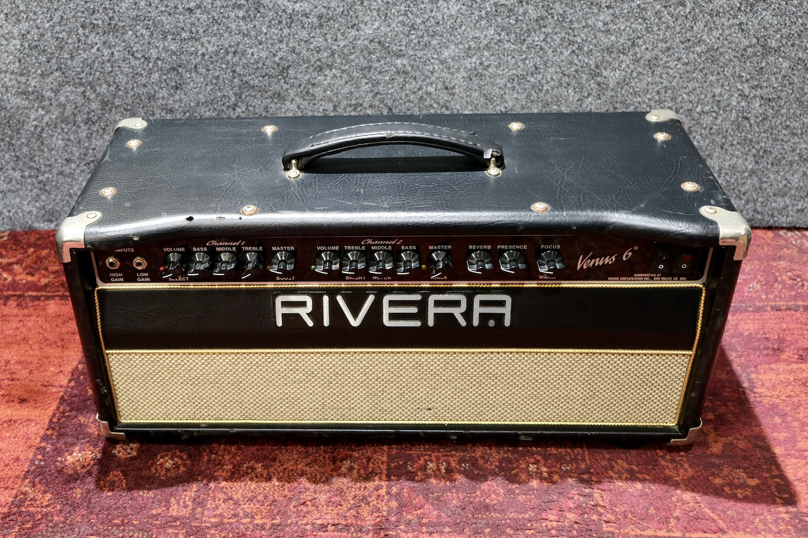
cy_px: 269
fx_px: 606
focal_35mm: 27
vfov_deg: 47.9
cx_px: 404
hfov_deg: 67.4
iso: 1000
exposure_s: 1/26
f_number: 2.8
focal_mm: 18
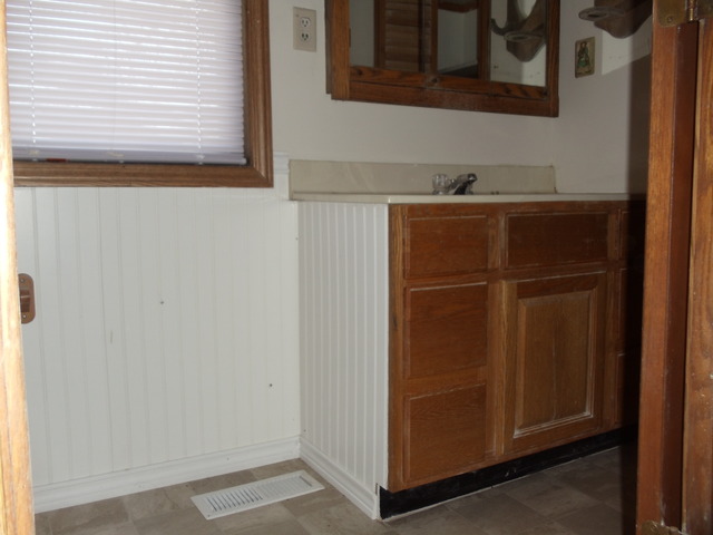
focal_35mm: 44
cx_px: 356
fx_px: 906
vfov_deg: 32.9
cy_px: 268
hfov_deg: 42.9
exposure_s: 1/30
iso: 80
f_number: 3.5
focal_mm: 6
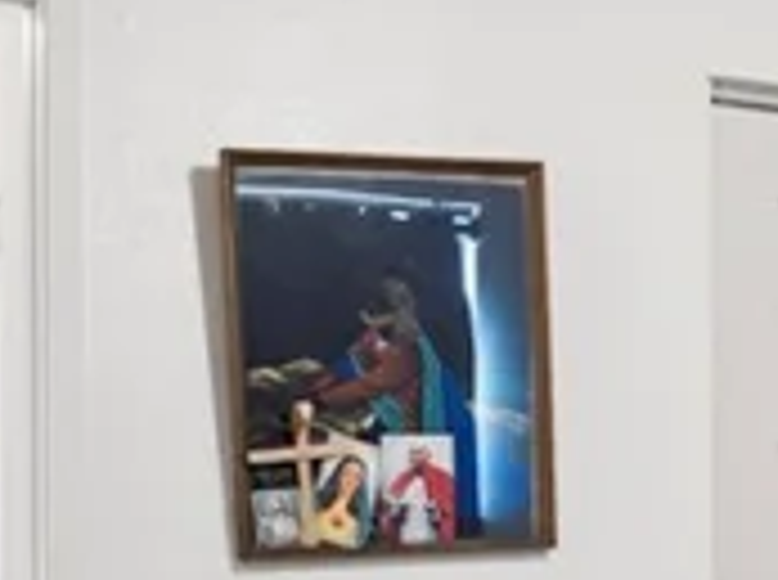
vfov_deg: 14.7
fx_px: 2176
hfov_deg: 19.6
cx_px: 796
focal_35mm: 97
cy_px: 704
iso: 500
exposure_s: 1/3
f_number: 8
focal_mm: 17
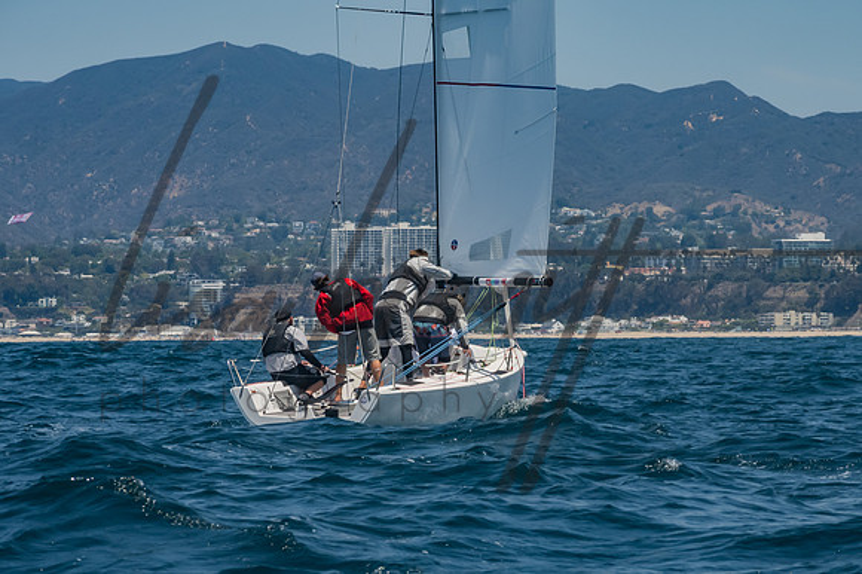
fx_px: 6044
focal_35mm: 253
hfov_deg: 8.2
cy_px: 287
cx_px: 431
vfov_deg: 5.4
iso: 640
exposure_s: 1/1000
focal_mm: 165
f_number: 14
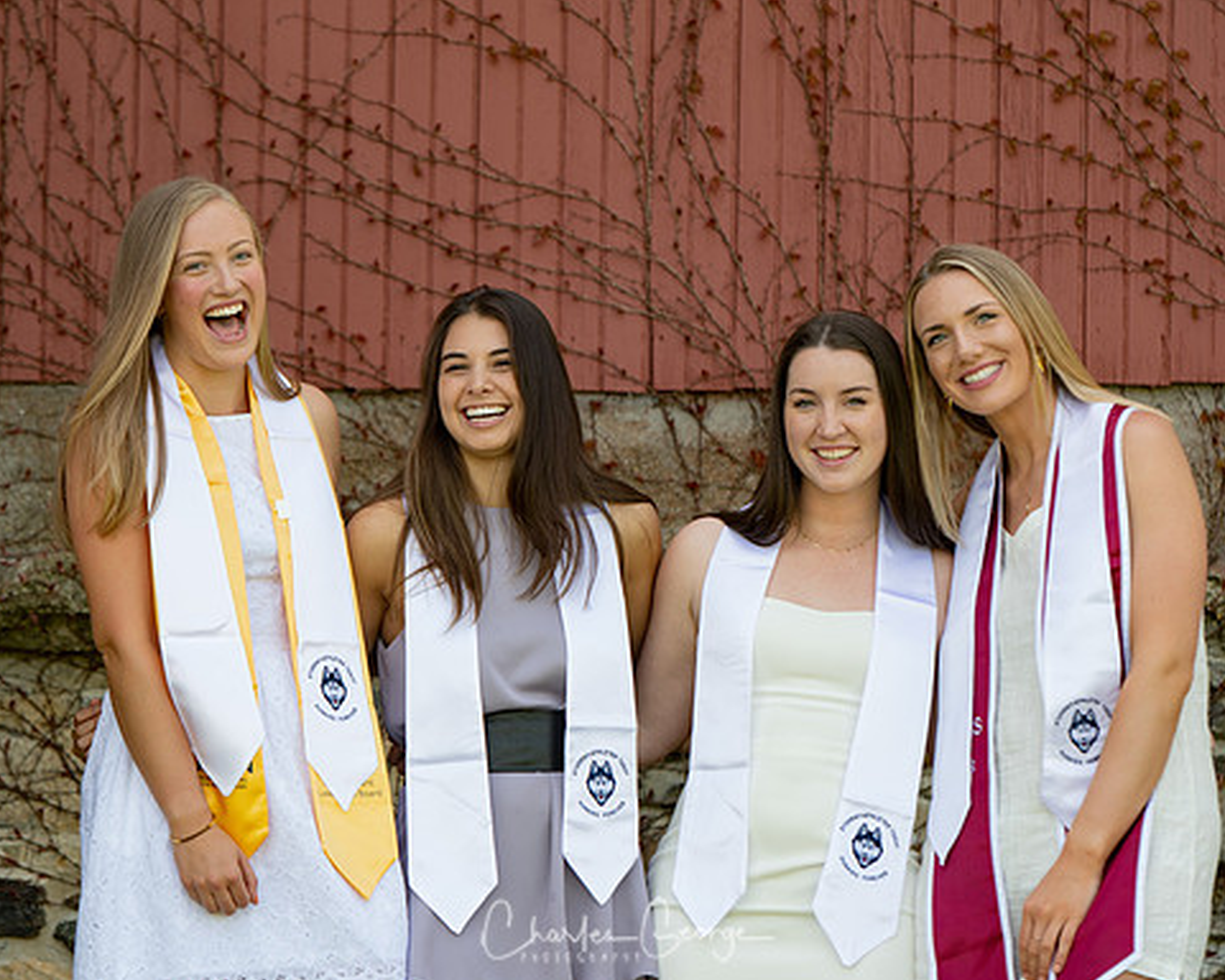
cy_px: 430
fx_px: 9354
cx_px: 510
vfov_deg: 6.0
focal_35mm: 258
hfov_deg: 7.5
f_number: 2.8
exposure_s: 1/250
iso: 100
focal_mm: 135
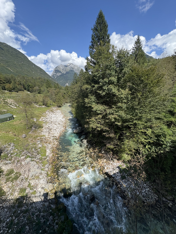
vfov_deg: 102.1
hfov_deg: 85.7
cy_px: 117
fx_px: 95
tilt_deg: -11.4
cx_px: 88
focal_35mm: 14
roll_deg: +0.0
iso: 50
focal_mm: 2.22
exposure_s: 1/993
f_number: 2.2
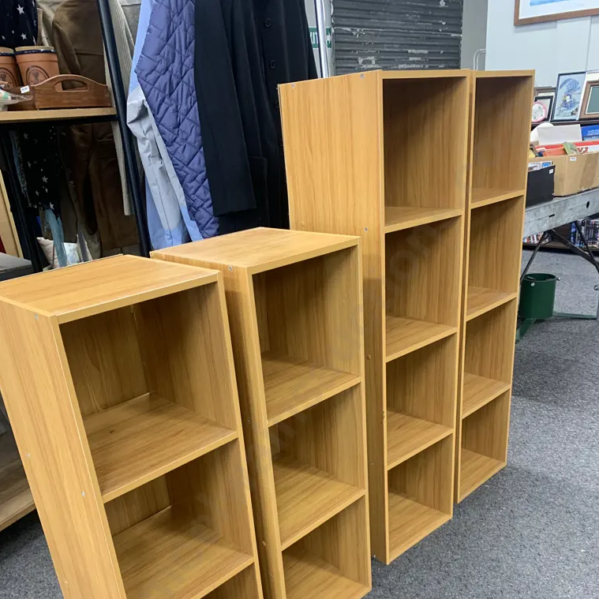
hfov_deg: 52.5
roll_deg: +5.0
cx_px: 300
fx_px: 607
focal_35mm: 31
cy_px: 403
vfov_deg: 51.5
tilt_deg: -24.5
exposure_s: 1/50
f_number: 1.8
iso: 160
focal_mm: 4.25
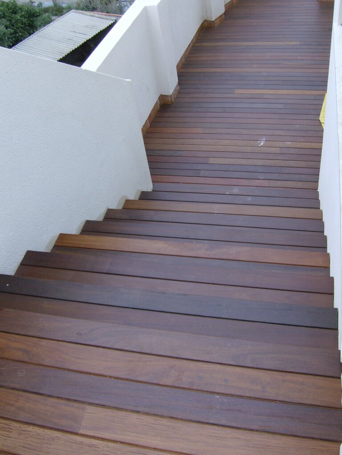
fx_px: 473
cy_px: 228
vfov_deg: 51.3
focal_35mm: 36
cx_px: 171
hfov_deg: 39.7
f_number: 4.7
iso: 100
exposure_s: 1/407
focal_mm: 6
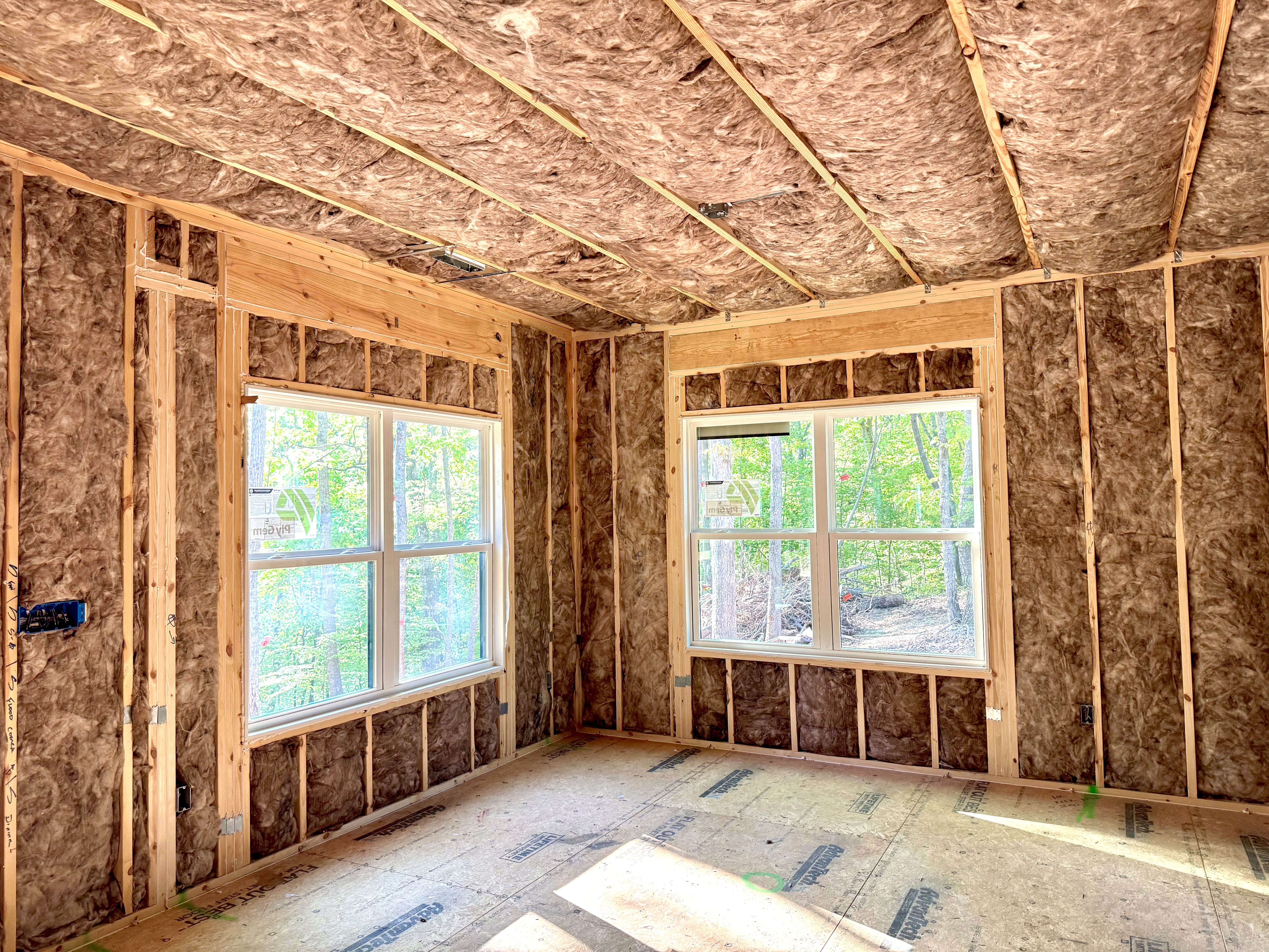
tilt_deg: +1.9
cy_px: 476
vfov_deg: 56.8
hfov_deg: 71.6
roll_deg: +1.2
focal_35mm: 24
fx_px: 880
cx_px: 634
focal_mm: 6.76
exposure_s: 1/121
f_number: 1.78
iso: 200
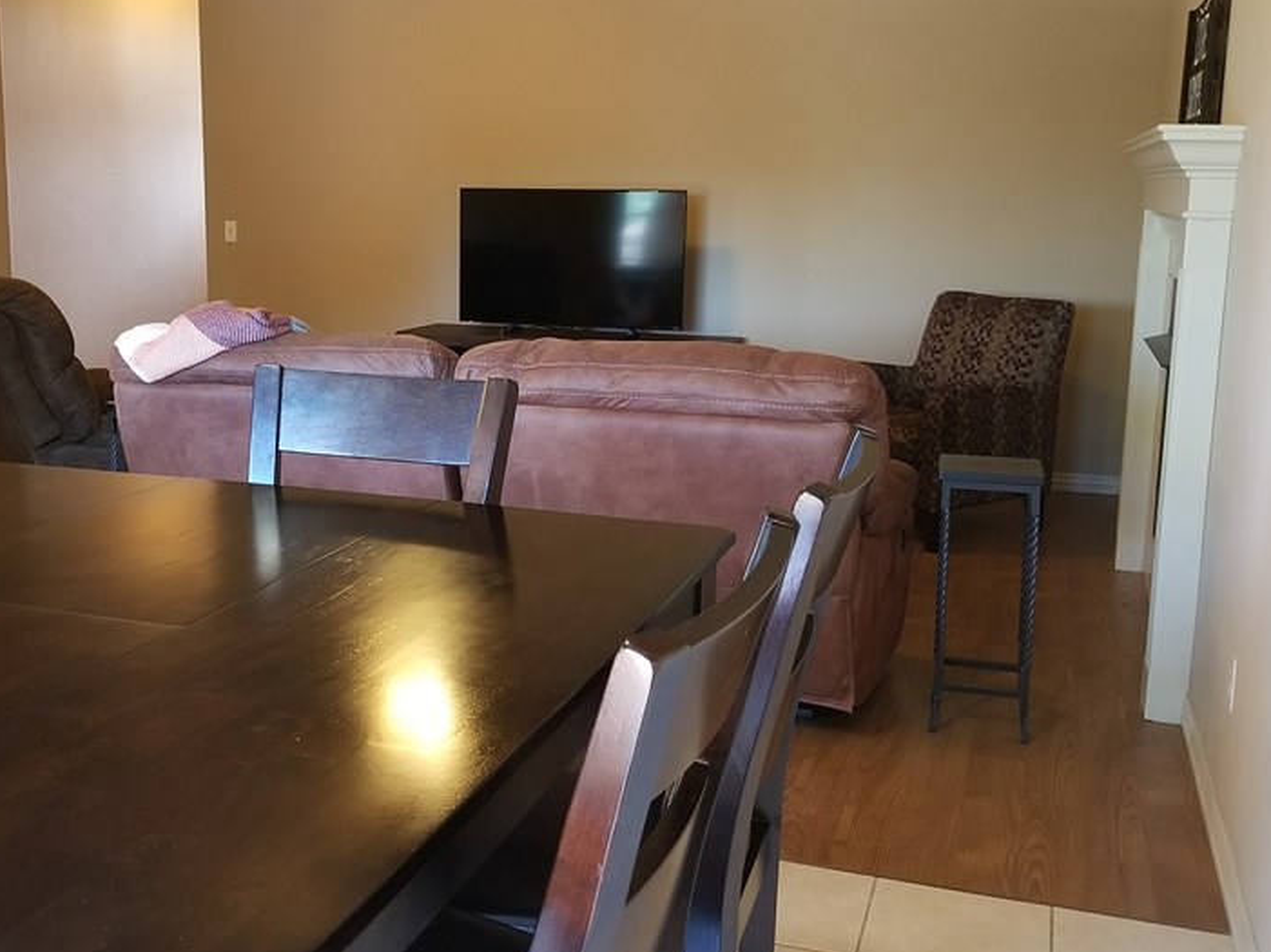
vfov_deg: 37.7
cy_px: 457
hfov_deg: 48.9
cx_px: 571
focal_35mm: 38
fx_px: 1395
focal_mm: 4.25
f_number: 1.7
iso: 250
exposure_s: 1/20
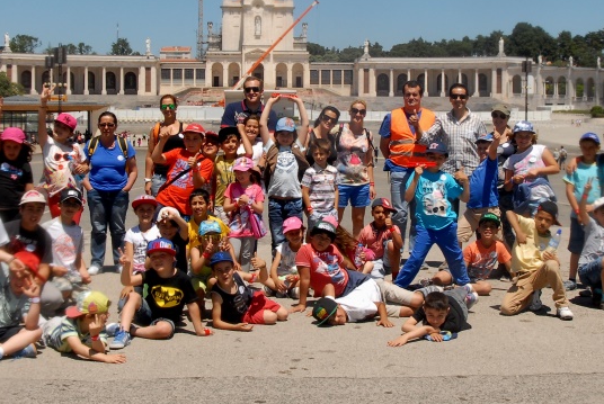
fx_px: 1058
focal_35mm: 63
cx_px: 320
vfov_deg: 21.5
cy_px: 107
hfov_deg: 31.8
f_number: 16
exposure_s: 1/250
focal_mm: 22
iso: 320
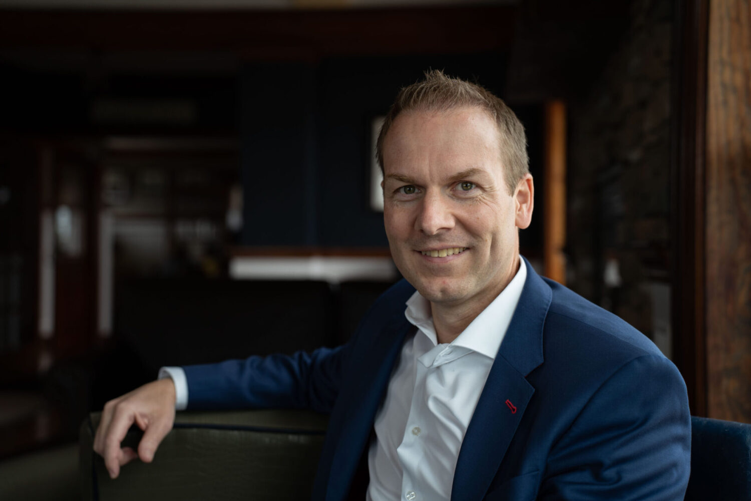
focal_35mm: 53
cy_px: 250
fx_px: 1106
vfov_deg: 25.5
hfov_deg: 37.5
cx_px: 376
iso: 100
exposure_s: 1/250
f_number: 2.8
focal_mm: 53
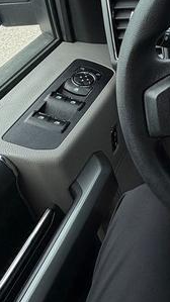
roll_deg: -0.1
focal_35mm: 49
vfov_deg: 39.1
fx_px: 393
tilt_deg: -30.5
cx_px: 312
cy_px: 29
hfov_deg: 18.6
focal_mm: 2.22
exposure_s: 1/482
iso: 64
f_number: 2.2
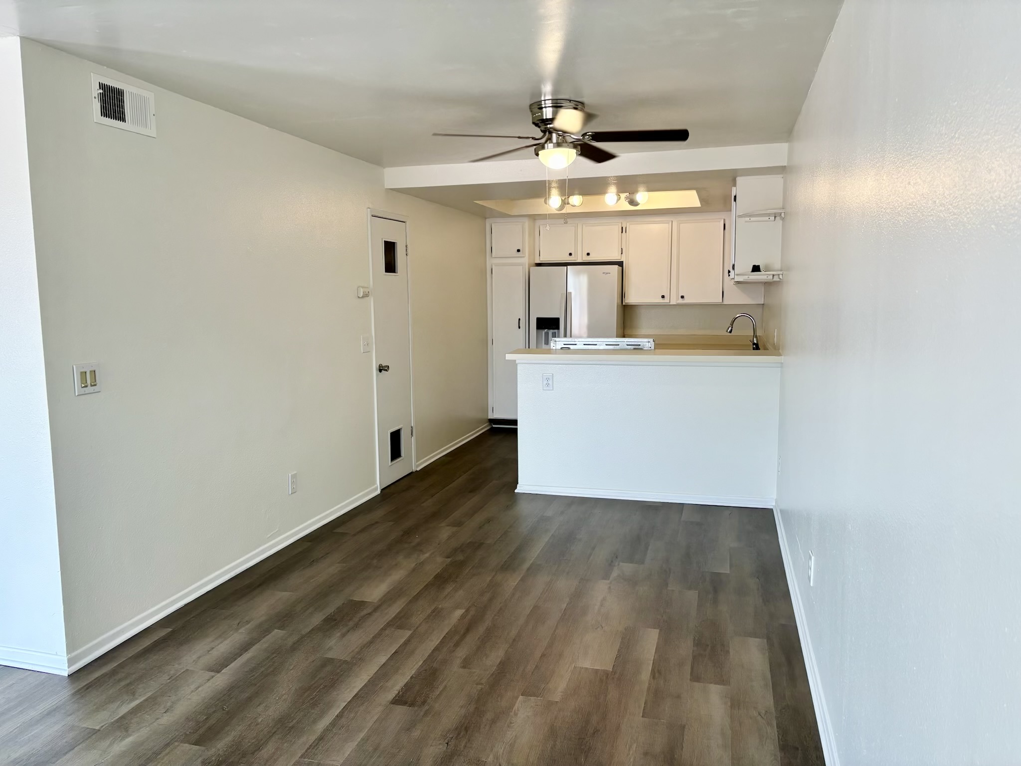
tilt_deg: -5.9
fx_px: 767
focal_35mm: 26
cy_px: 383
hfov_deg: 67.3
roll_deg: +0.3
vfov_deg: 53.1
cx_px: 510
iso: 80
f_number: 1.6
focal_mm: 5.96
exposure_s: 1/120
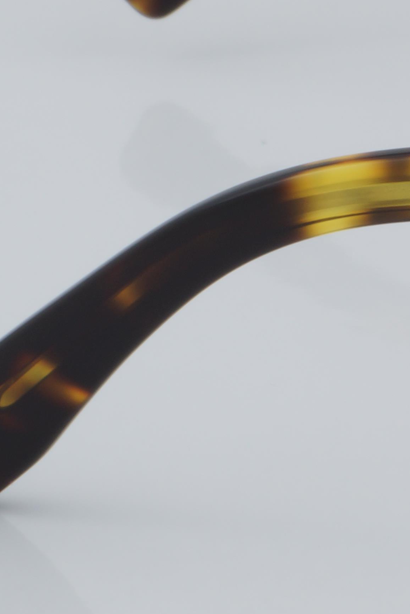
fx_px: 4441
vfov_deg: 7.9
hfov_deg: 5.2
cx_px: 849
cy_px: 147
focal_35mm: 260
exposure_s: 1/4
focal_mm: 50
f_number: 32
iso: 100
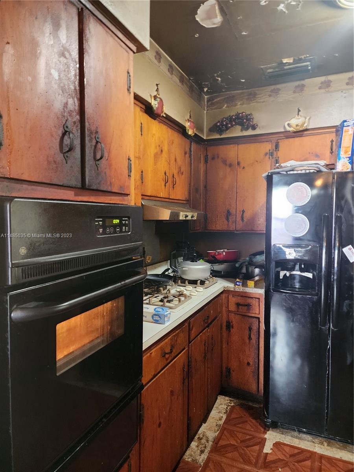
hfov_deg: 58.9
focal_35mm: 23
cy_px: 236
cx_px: 177
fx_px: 314
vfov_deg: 73.9
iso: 500
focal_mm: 6.4
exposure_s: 1/24
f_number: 1.8
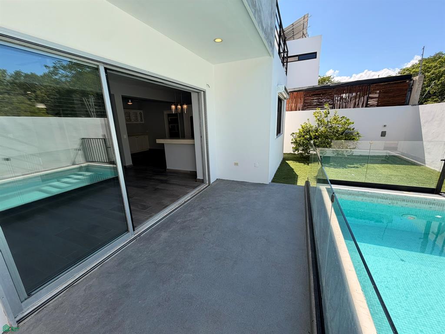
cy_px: 167
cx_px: 222
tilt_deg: -13.9
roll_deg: +2.7
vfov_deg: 85.7
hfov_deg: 102.1
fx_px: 180
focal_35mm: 14
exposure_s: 1/751
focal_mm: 2.22
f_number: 2.2
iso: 40
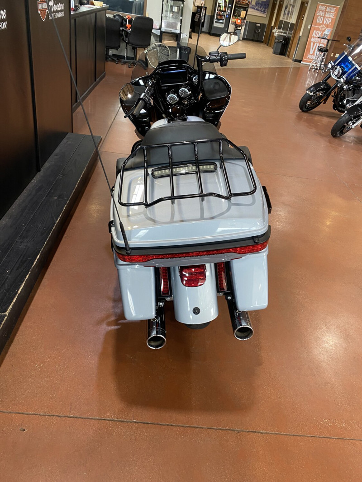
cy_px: 241
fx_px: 363
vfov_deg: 67.3
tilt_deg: -33.1
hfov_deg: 53.1
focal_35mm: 26
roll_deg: -10.7
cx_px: 181
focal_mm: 4.25
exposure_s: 1/60
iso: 125
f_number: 1.8
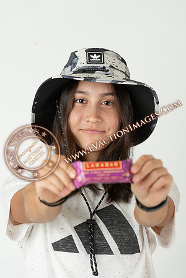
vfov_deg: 12.5
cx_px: 93
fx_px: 1279
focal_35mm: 165
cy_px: 139
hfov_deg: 8.3
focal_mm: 165
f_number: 7.1
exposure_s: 1/60
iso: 64
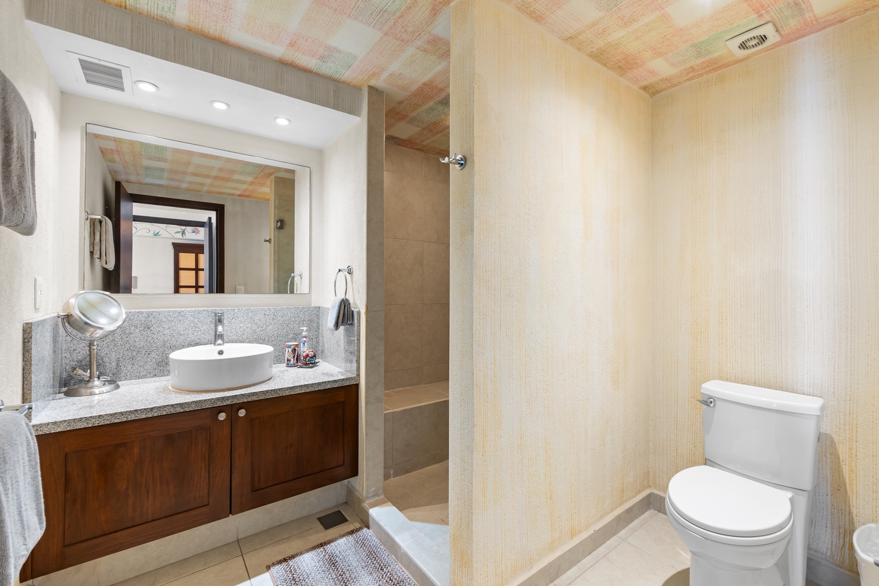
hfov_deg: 100.4
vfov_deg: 77.3
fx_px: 366
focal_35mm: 15
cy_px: 293
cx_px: 440
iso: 320
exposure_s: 1/1.67
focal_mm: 10
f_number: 8
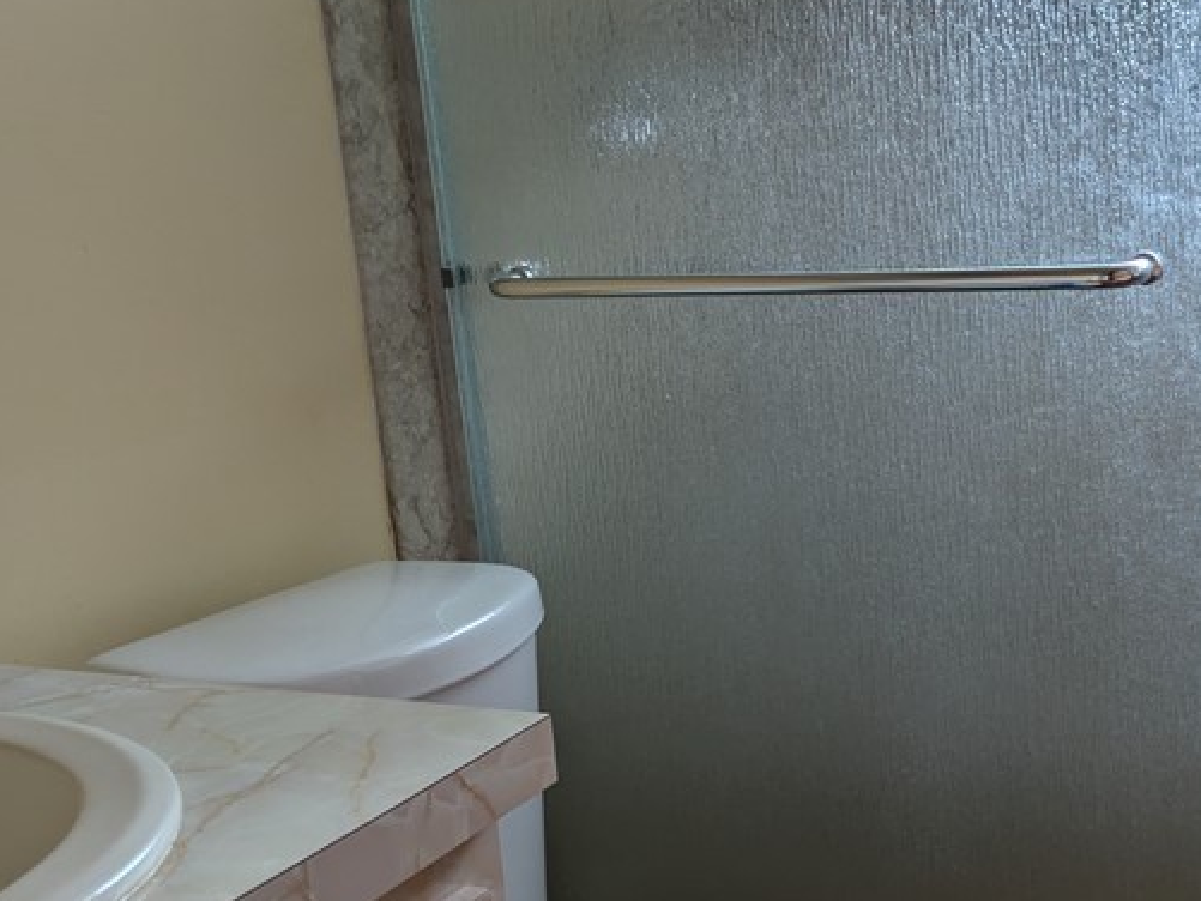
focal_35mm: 51
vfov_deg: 28.1
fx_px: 1770
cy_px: 695
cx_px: 915
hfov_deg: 36.5
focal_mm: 5.43
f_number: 1.89
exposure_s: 1/60
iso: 136
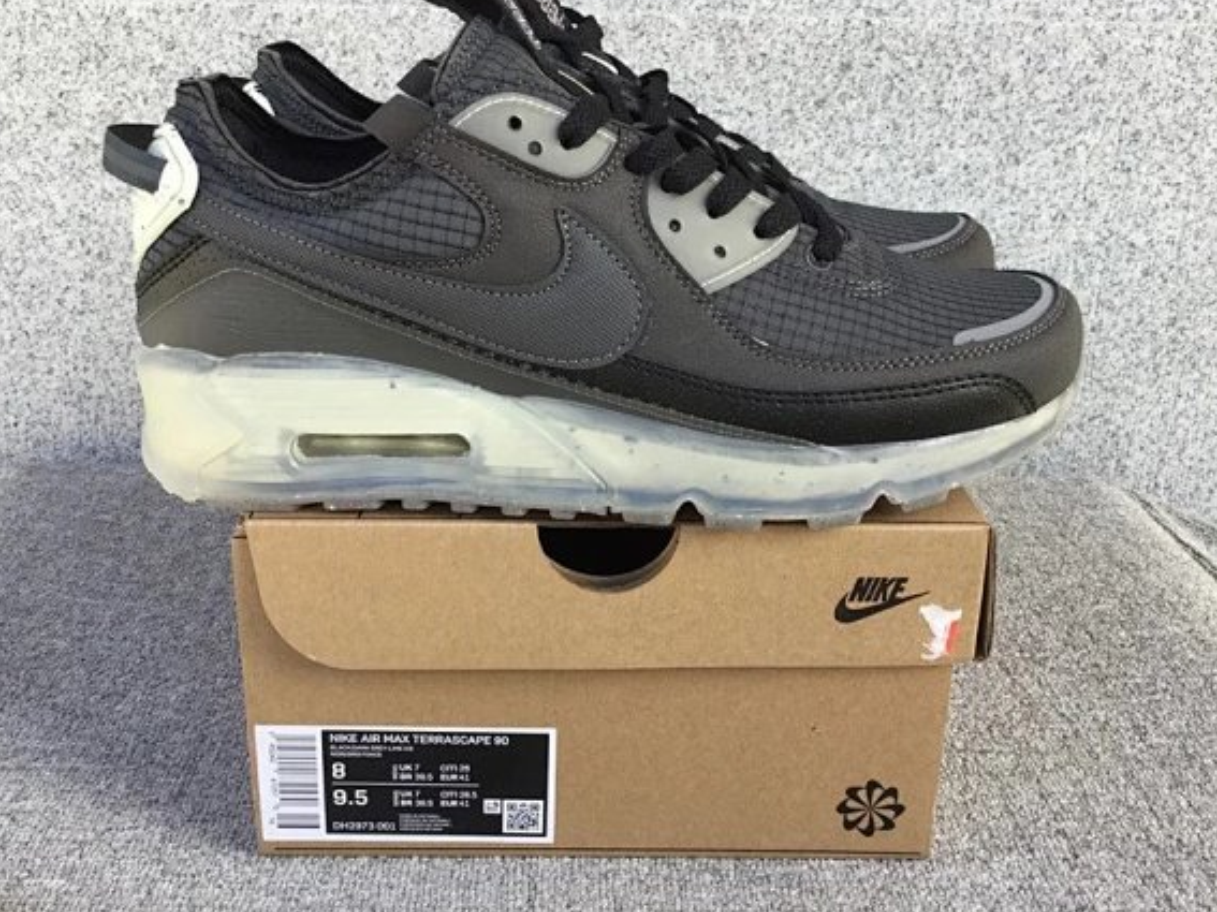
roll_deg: -0.8
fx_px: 1230
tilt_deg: -19.4
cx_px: 607
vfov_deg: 40.6
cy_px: 412
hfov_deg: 52.6
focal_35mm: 35
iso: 25
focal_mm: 3.3
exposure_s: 1/149
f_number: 2.4
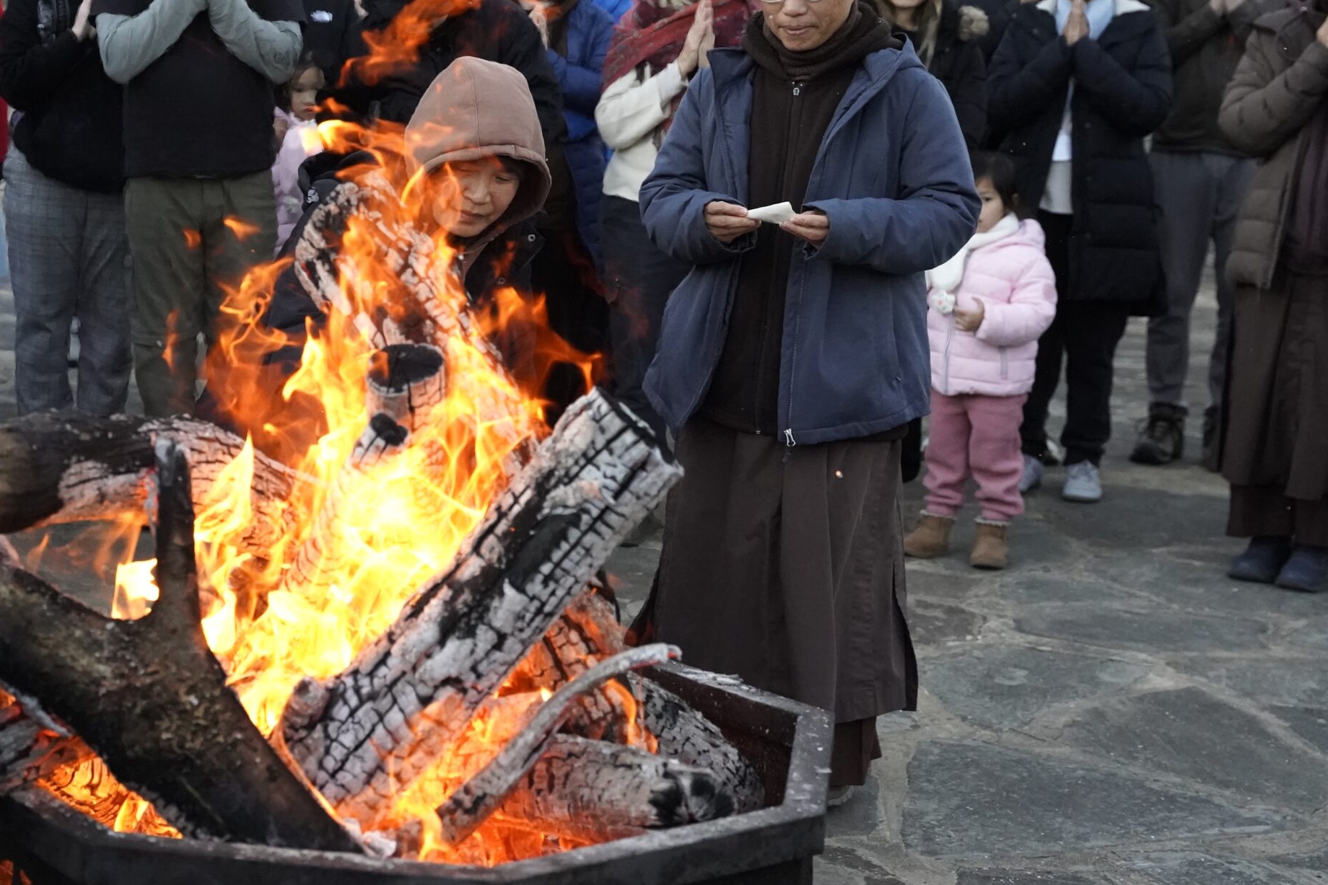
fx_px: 2366
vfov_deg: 21.2
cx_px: 458
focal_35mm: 64
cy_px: 341
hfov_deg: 31.1
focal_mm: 46.1
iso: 8000
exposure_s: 1/2000
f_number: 4
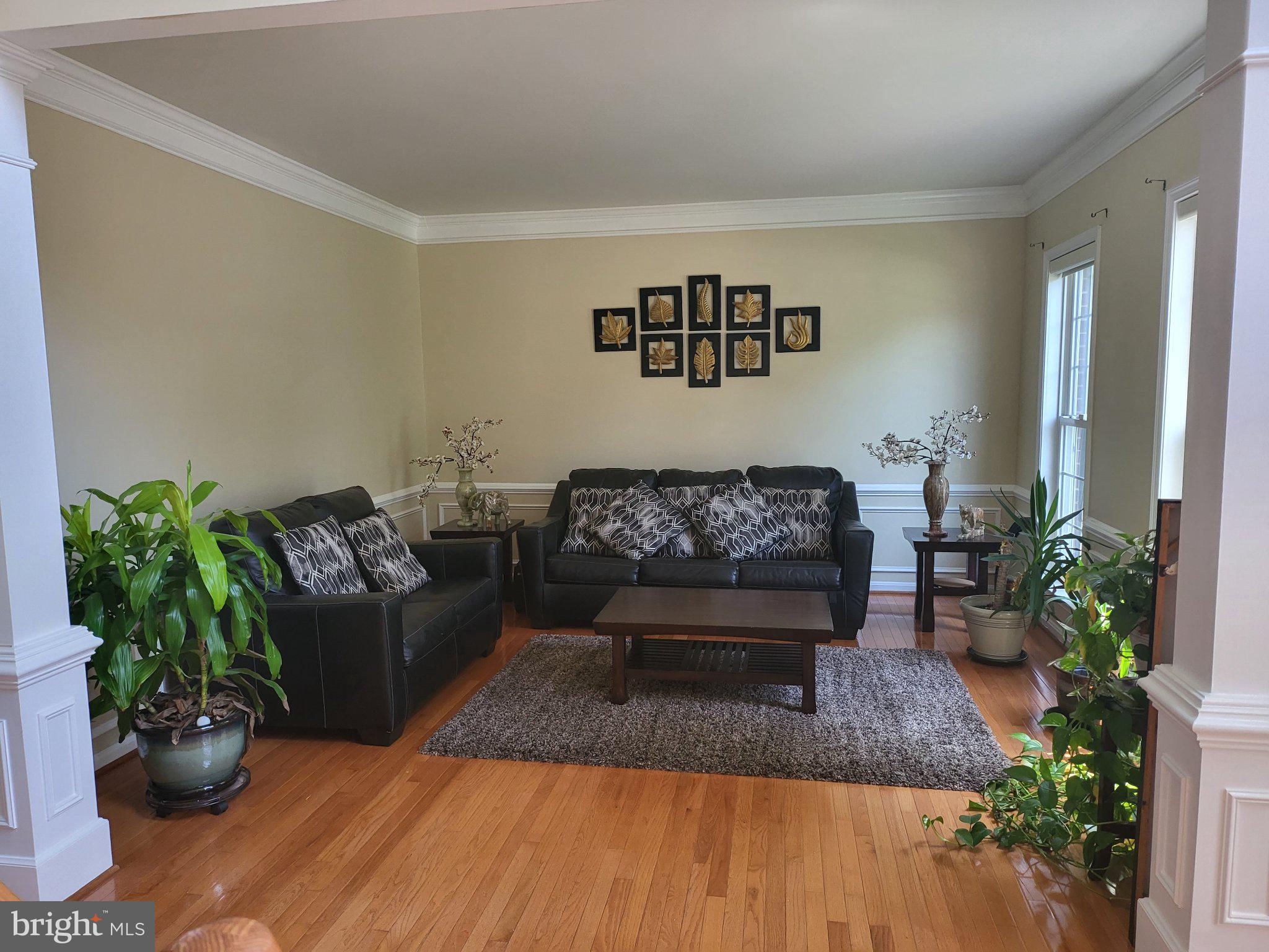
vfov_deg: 56.8
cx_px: 634
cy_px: 476
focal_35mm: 24
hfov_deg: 71.6
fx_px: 880
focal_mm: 5
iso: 250
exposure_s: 1/120
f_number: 1.8
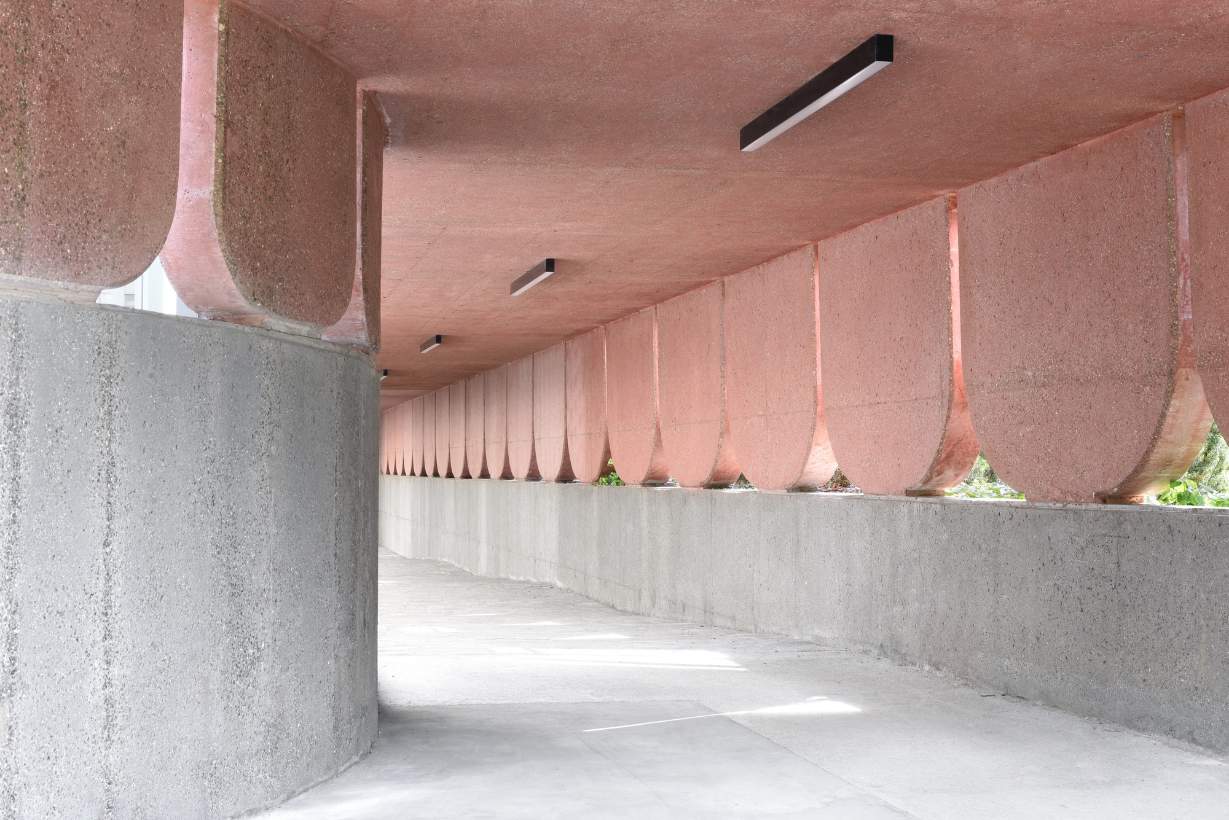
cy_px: 410
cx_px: 614
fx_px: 1707
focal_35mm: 50
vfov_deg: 27.0
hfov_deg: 39.6
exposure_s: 1/40
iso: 100
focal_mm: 50
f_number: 14
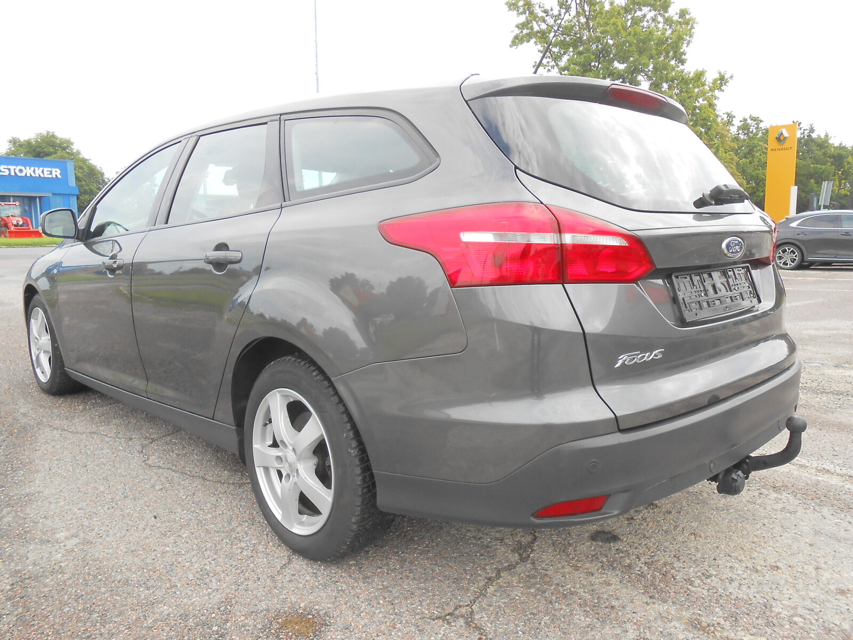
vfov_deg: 53.1
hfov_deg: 67.3
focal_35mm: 26
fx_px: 641
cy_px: 320
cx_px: 426
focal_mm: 4.6
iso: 80
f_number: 3.5
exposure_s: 1/250
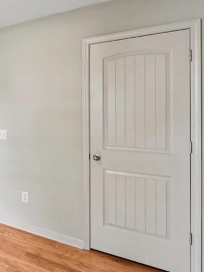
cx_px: -21
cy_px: 113
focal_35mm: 29
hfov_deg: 39.3
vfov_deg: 61.3
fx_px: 228
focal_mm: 14
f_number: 8
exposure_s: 1/8
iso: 320
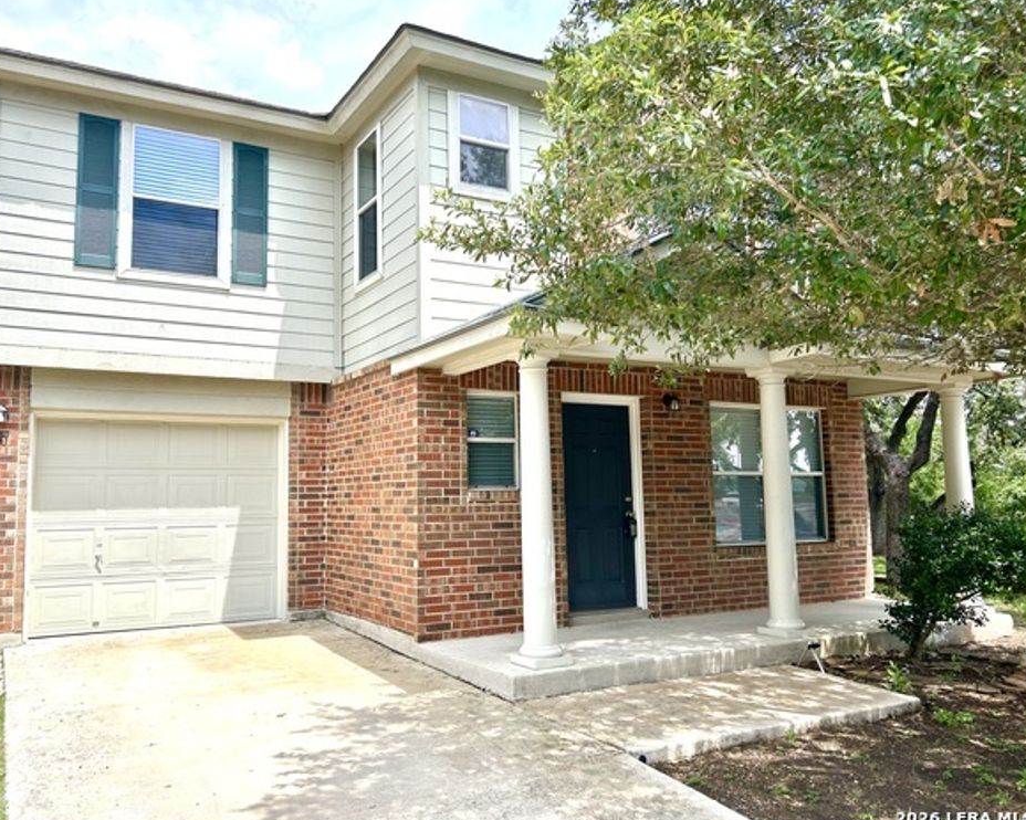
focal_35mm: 28
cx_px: 470
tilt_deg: +5.3
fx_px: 850
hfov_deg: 62.1
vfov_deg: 51.5
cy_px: 403
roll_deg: +1.5
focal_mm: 5.7
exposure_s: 1/2762
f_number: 1.5
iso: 50
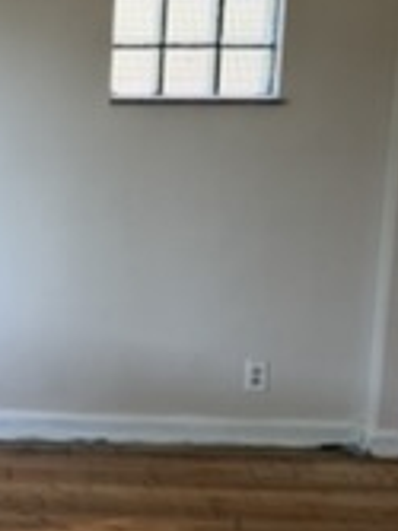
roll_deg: -0.1
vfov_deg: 28.0
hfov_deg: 19.8
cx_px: -99
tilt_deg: -9.3
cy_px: 175
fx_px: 1059
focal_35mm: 69
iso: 125
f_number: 1.78
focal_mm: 6.76
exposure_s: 1/121
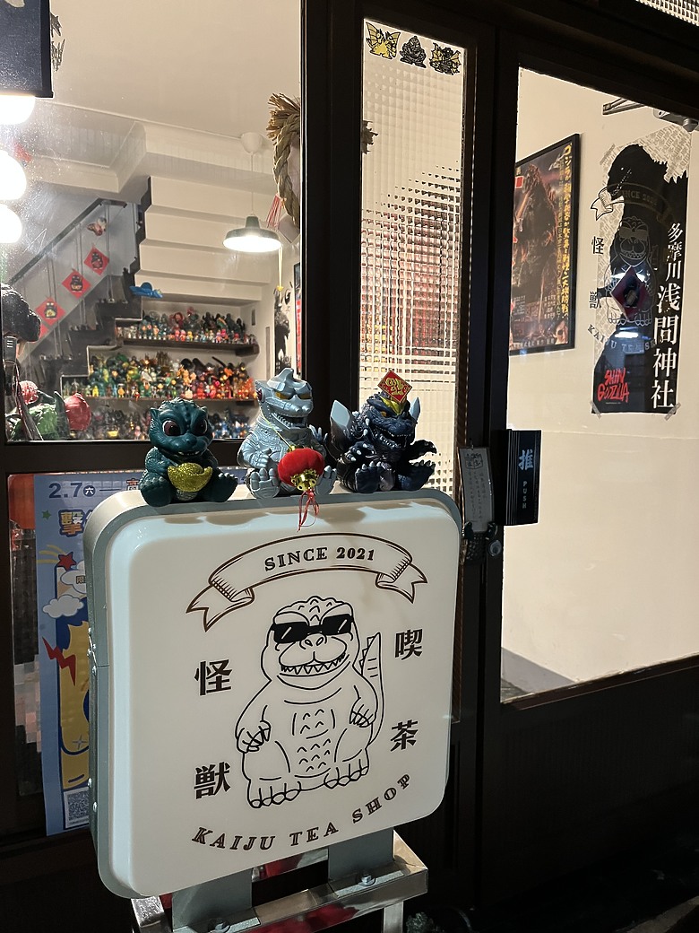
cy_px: 466
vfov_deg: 67.3
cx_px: 350
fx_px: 700
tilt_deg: -4.8
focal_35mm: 26
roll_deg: -0.3
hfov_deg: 53.1
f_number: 1.6
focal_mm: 5.1
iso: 400
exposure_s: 1/40
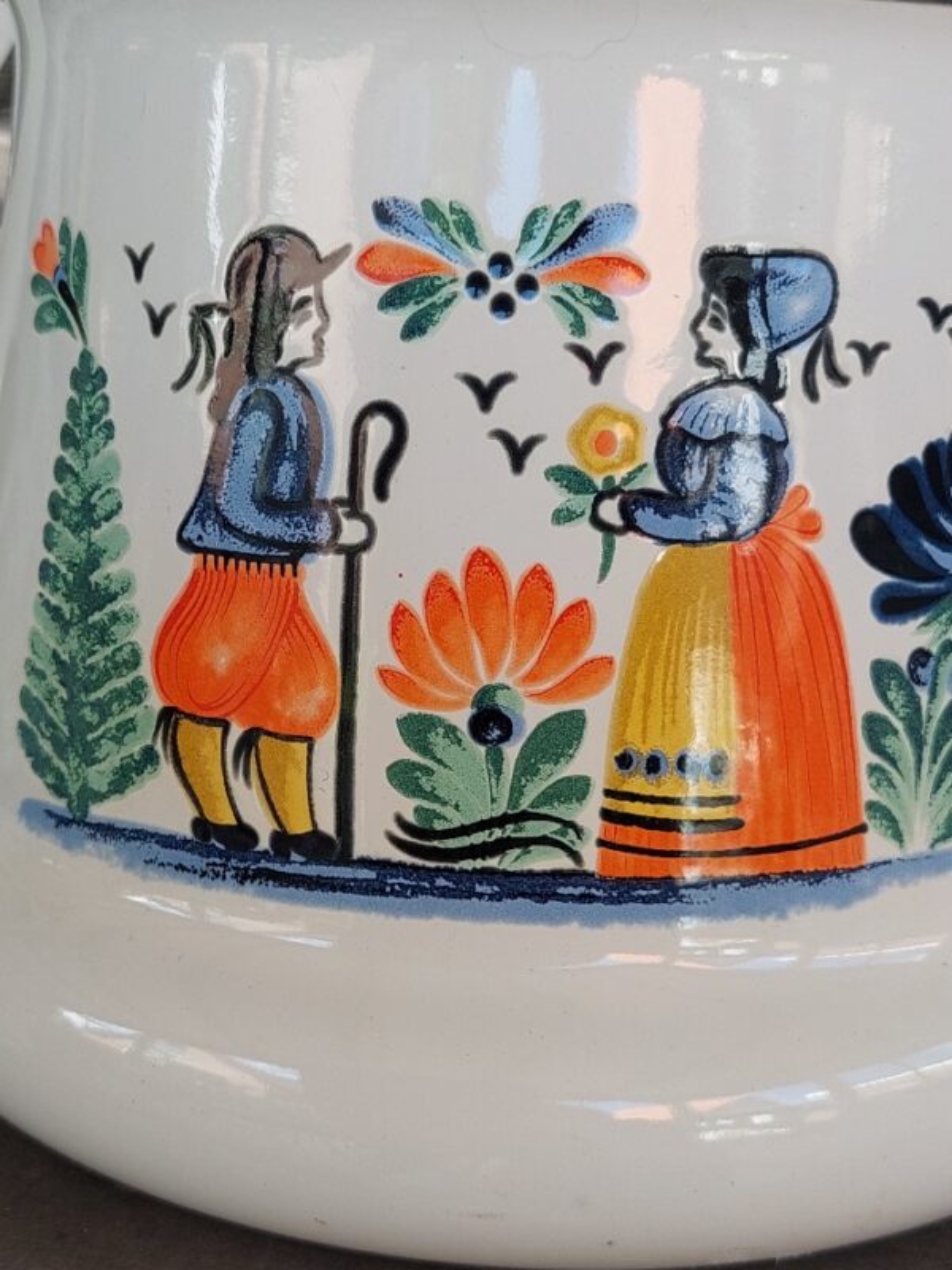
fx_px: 880
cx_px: 476
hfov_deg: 56.8
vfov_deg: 71.6
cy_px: 635
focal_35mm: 24
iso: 40
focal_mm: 5.23
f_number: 1.8
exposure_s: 1/130
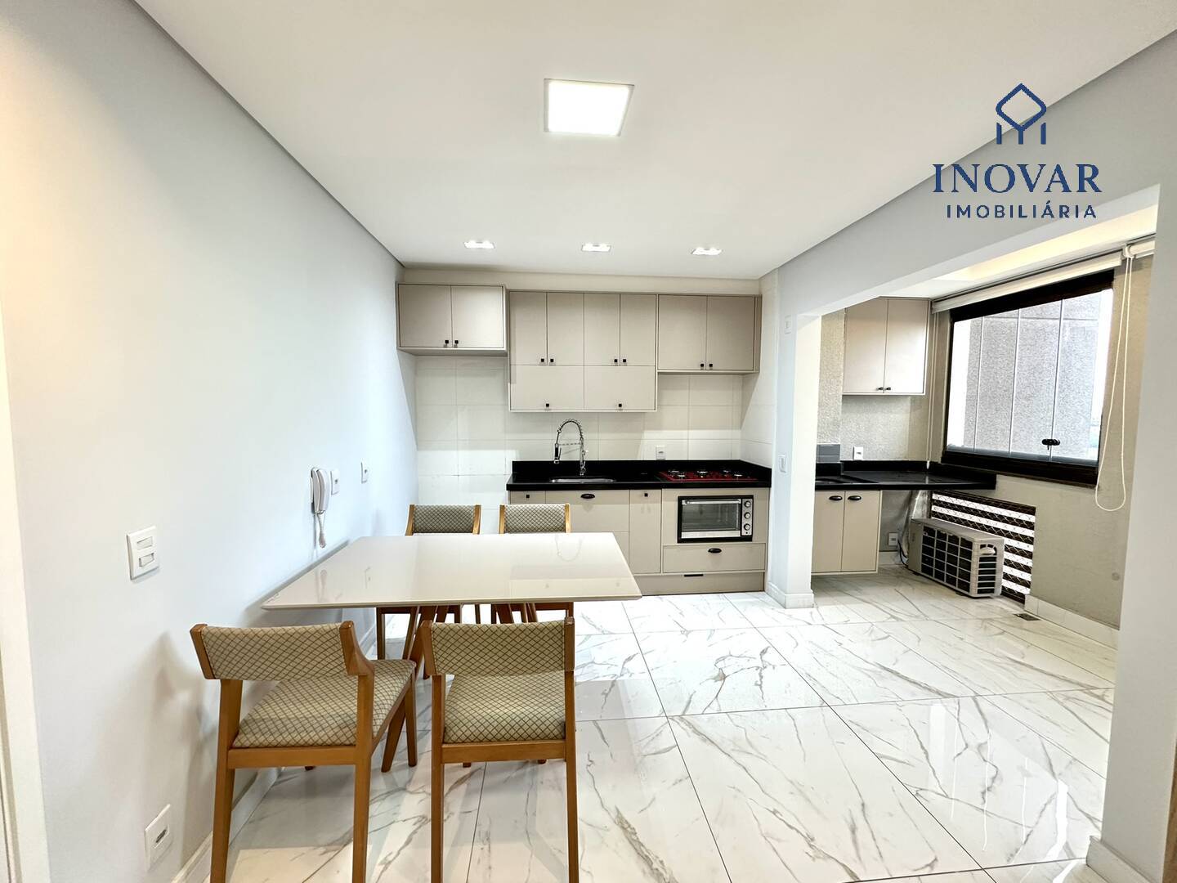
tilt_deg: -4.8
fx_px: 476
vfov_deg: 85.7
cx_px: 588
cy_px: 442
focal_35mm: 14
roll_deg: -0.8
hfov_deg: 102.1
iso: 200
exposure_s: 1/120
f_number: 2.2
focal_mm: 2.22
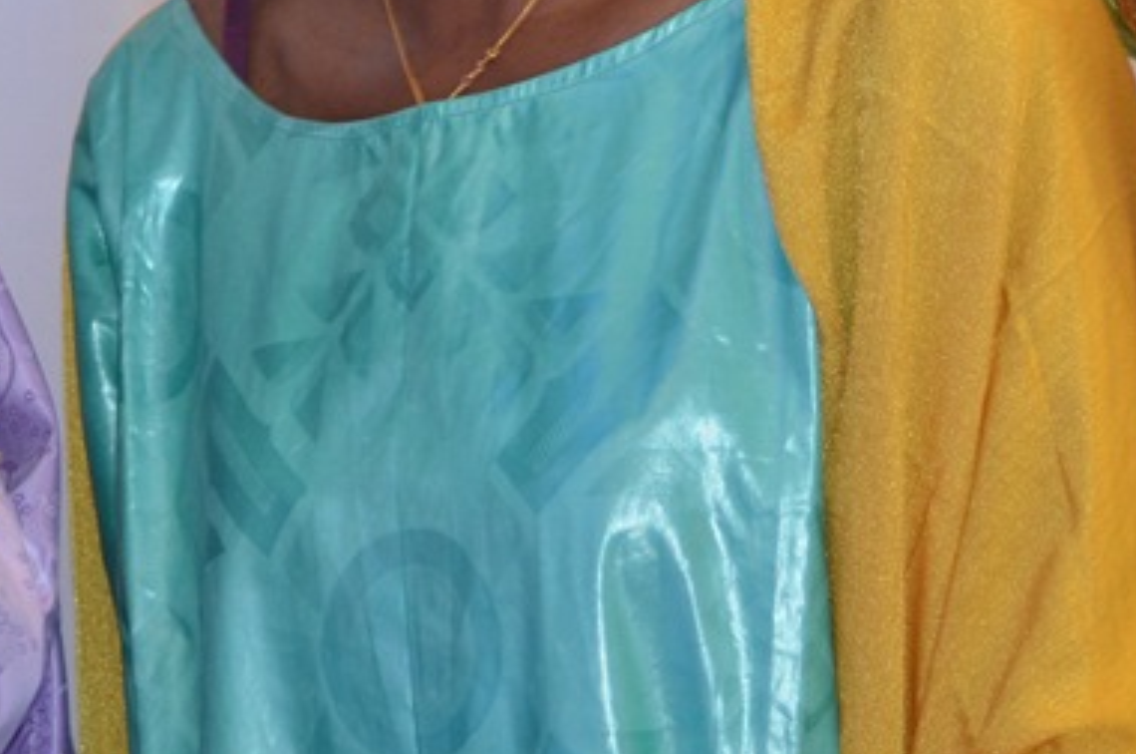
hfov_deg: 7.3
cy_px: -9
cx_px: 338
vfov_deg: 4.8
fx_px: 8915
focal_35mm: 283
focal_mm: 70
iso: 800
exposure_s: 1/60
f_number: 4
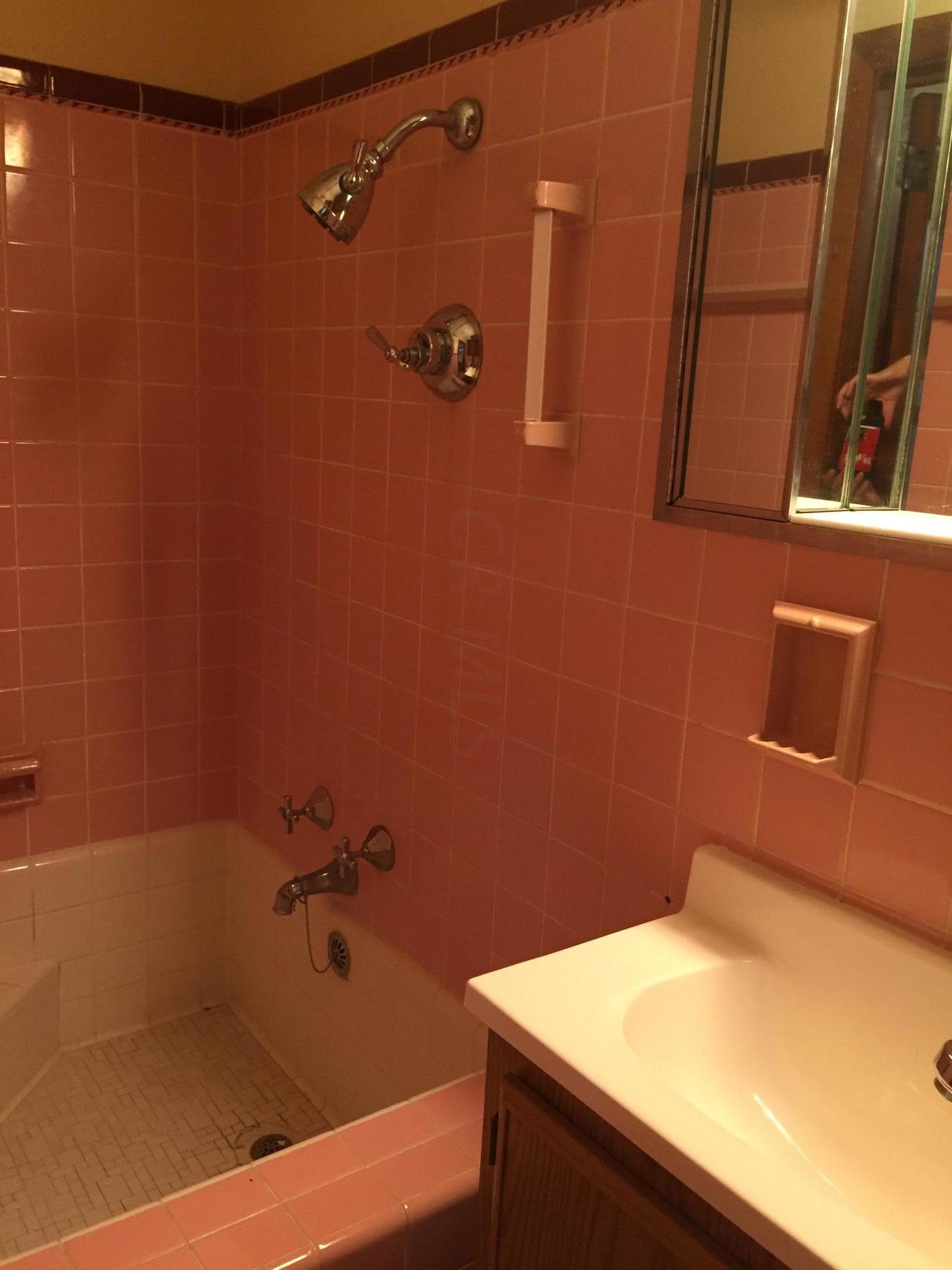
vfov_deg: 61.7
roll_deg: -3.4
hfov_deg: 48.2
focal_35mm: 29
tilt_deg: -12.8
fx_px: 1063
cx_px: 476
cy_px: 635
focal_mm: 4.15
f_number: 2.2
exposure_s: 1/24
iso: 250
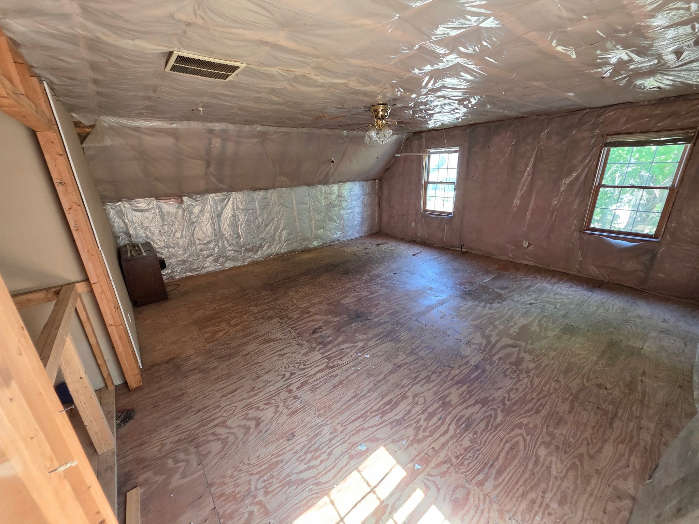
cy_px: 262
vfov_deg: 89.9
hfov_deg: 106.2
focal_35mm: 13
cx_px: 350
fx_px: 263
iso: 200
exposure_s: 1/60
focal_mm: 2.2
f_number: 1.9
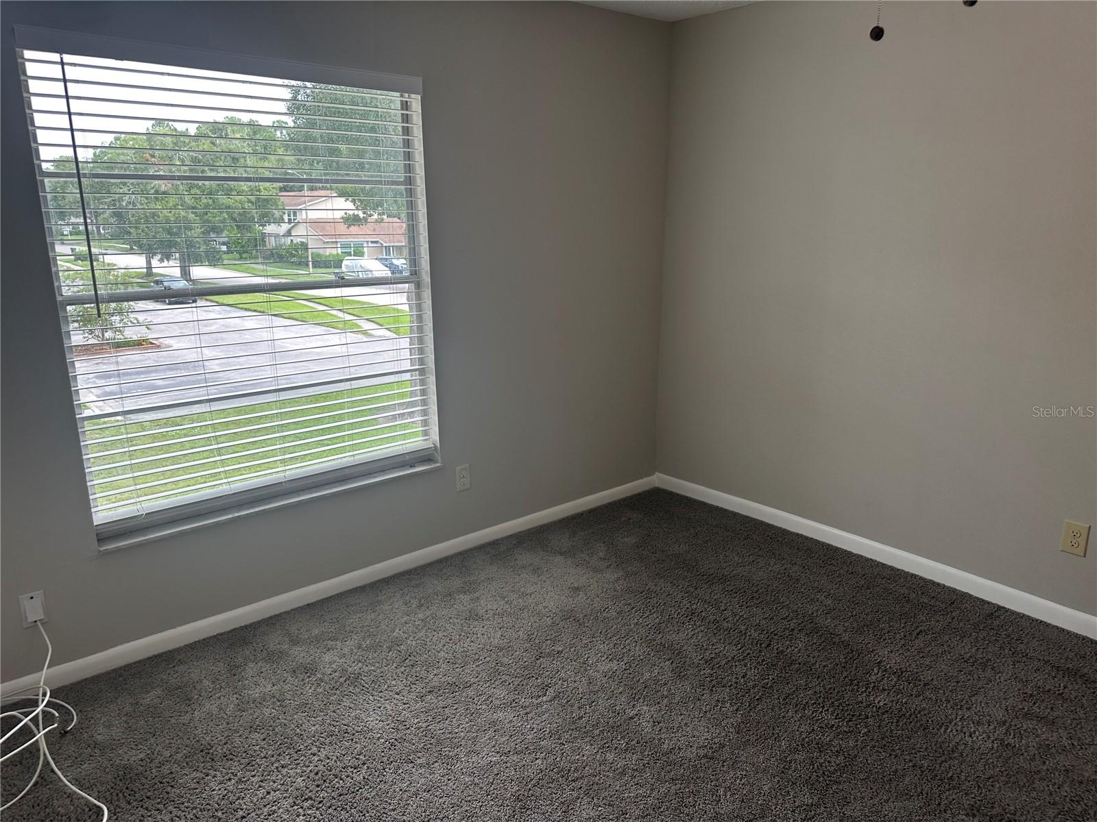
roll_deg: +0.3
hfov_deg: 71.6
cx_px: 548
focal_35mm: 24
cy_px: 411
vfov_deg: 56.8
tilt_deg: -14.0
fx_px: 761
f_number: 1.78
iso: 64
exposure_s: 1/120
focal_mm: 6.86
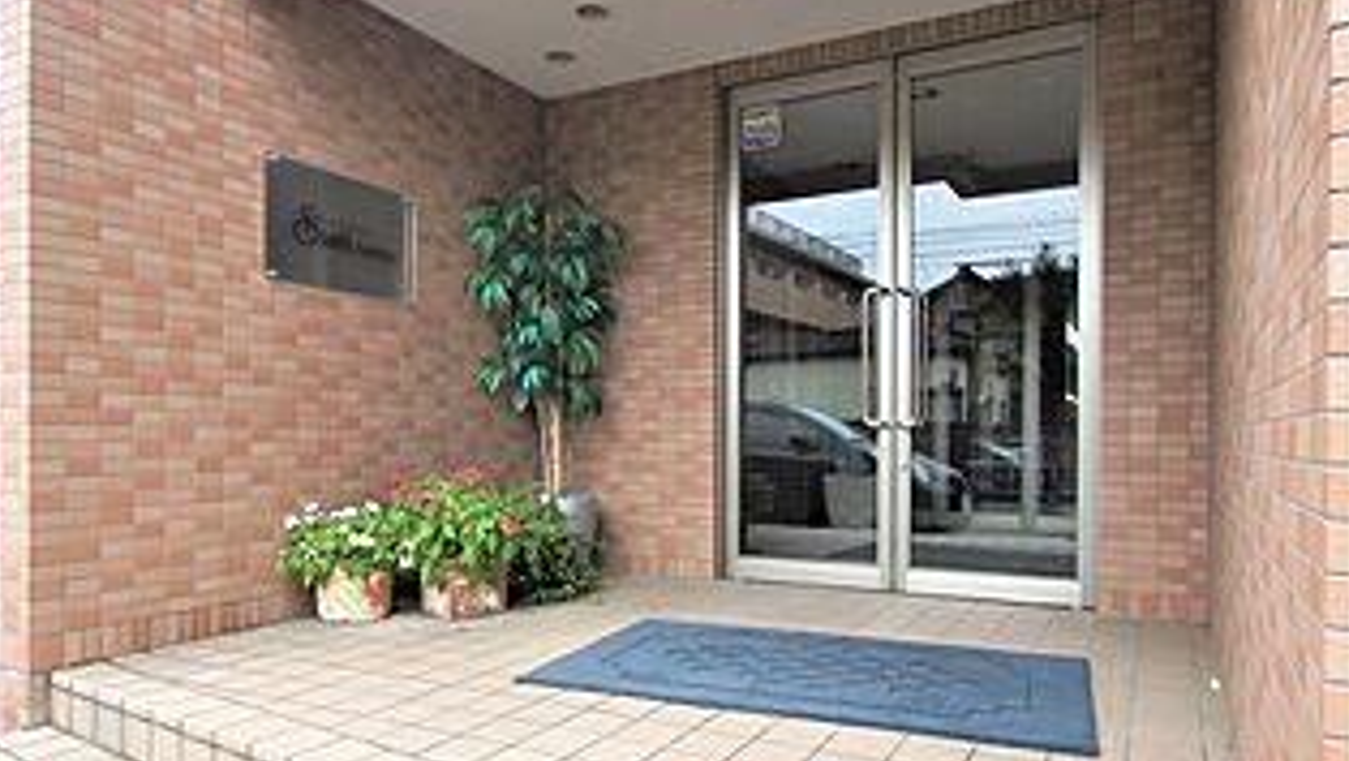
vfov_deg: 47.7
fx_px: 859
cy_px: 421
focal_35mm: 24
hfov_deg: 76.3
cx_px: 668
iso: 100
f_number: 5.6
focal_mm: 10
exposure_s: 1/80
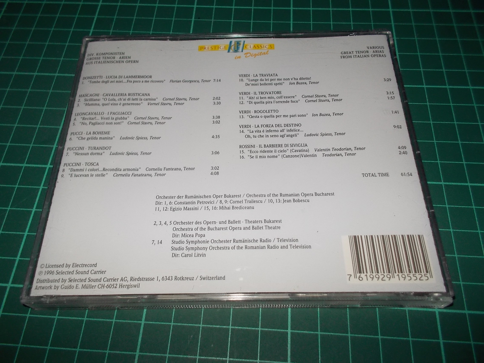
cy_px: 182
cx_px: 242
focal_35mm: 29
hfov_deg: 61.7
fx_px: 405
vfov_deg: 48.2
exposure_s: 1/30
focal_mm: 4.1
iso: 200
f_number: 3.3
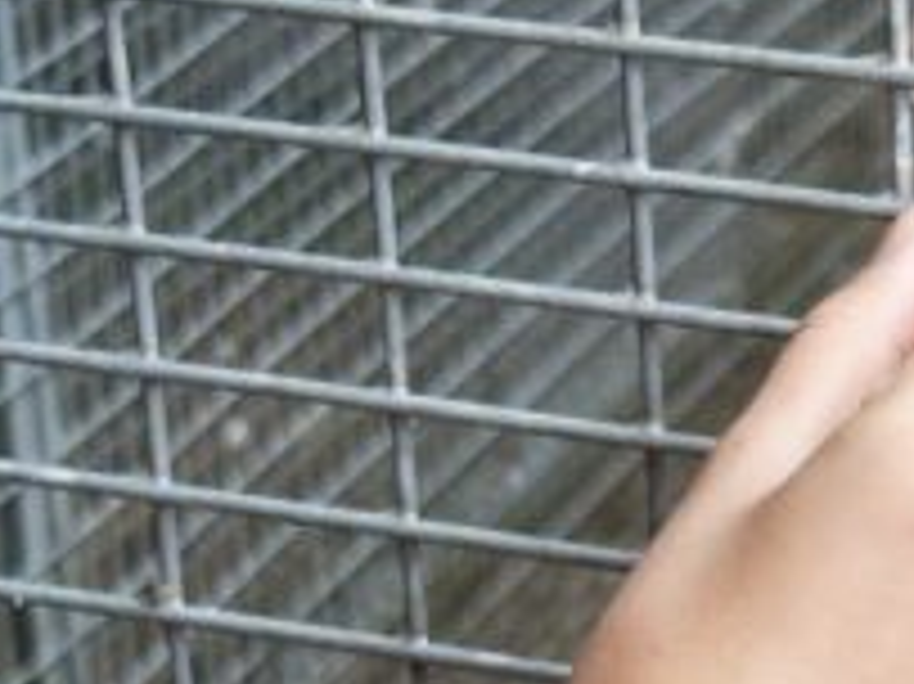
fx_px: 4987
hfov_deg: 10.2
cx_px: 1202
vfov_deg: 7.8
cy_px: 230
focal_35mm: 189
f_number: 3.6
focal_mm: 13.38
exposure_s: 1/60
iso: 80
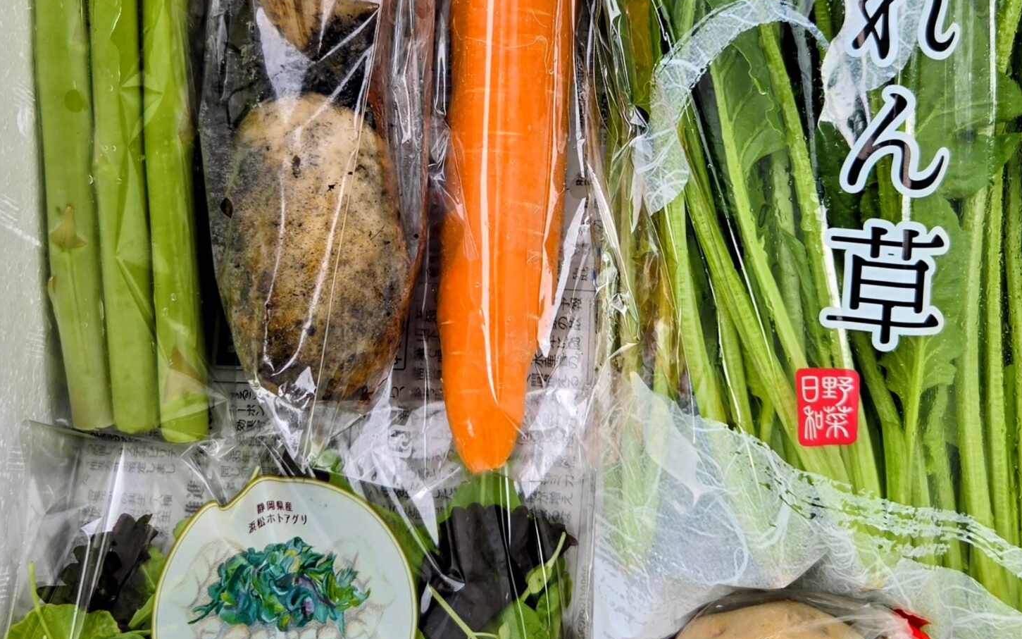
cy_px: 152
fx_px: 1198
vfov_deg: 29.4
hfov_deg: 46.2
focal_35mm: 43
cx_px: 516
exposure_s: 1/180
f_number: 1.8
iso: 32
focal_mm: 5.4
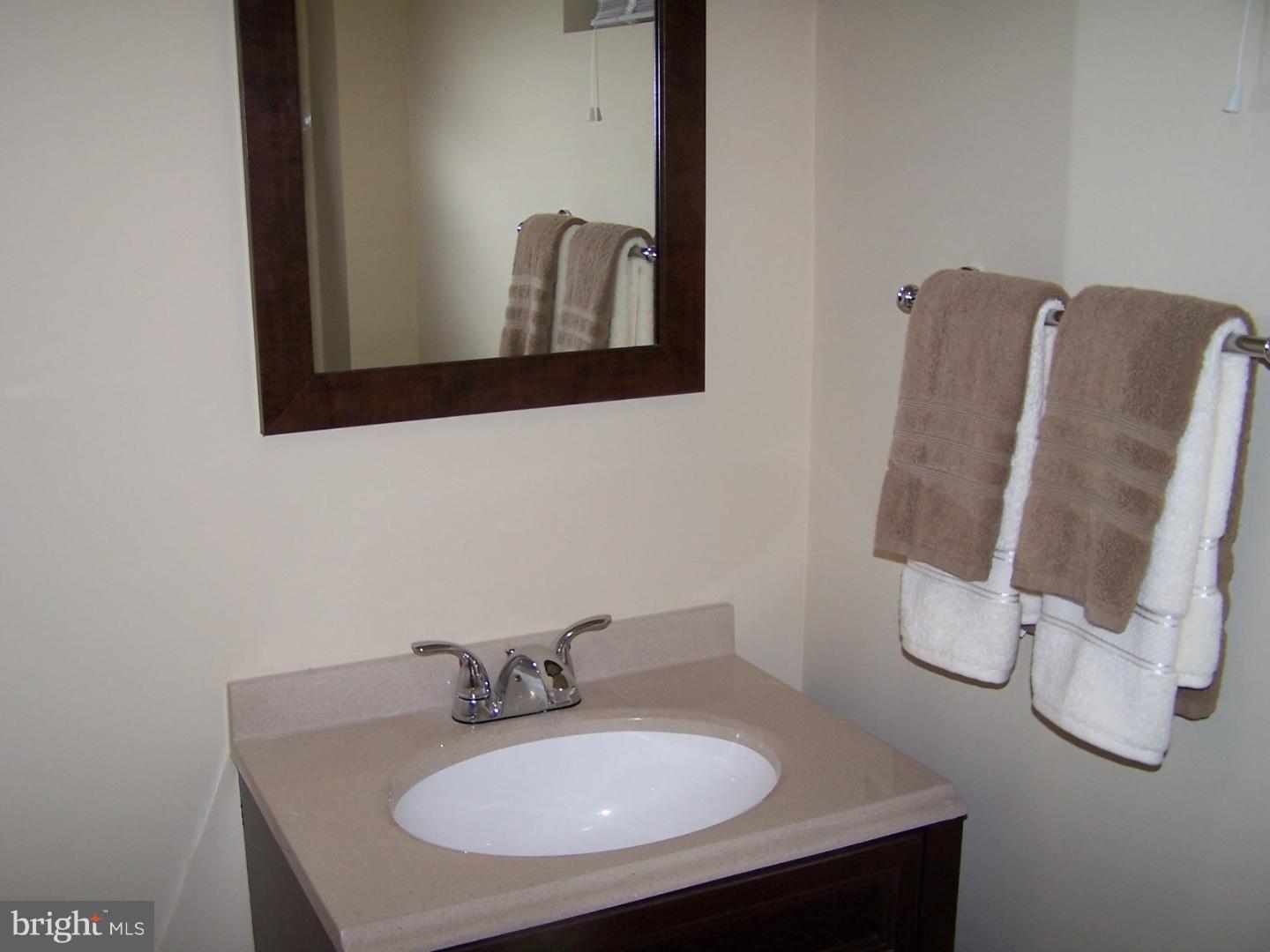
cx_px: 635
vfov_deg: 37.7
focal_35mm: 38
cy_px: 476
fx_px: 1394
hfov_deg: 49.0
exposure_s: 1/60
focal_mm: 6.3
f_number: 2.8
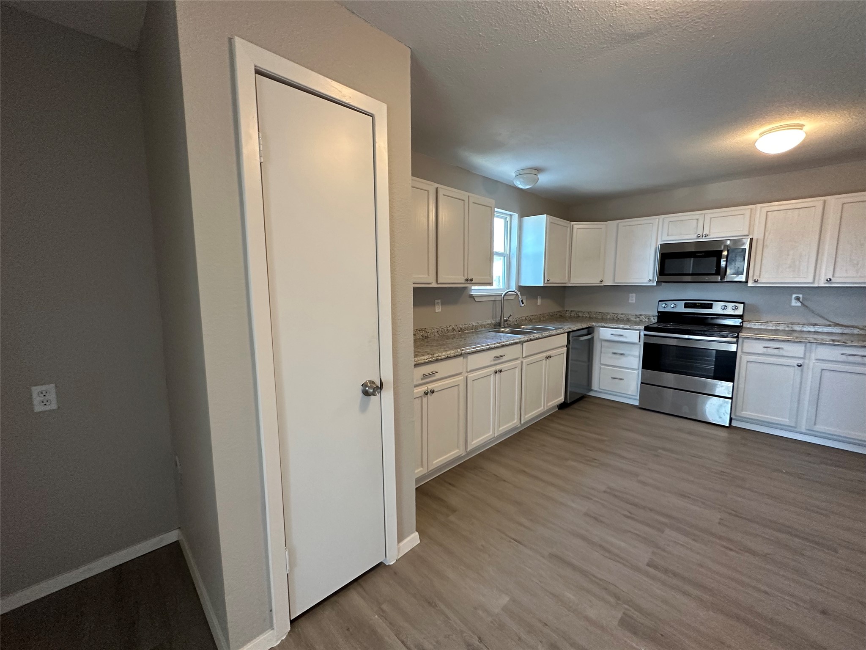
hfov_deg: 102.1
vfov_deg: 85.7
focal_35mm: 14
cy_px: 325
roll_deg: +0.0
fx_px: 350
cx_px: 433
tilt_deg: -8.3
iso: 320
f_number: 2.2
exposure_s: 1/120
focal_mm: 2.22
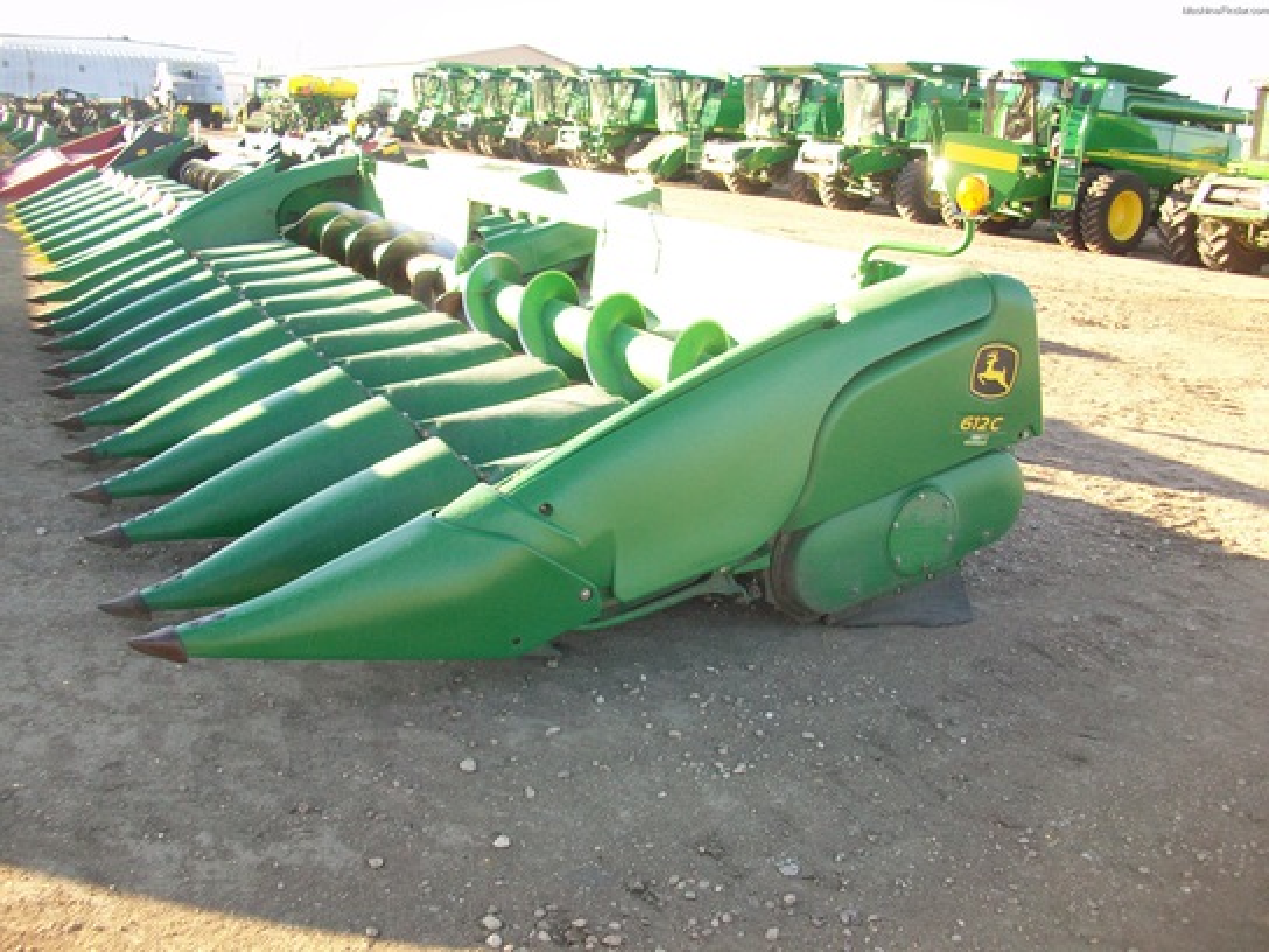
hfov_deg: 56.8
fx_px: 1173
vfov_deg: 44.2
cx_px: 634
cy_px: 476
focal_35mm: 32
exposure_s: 1/125
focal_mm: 5.7
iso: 64
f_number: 2.8
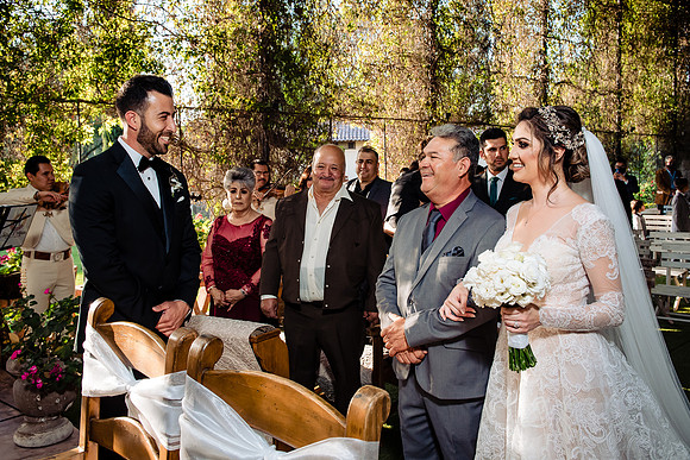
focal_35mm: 33
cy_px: 196
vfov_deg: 39.6
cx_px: 345
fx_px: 637
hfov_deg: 56.9
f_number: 7.1
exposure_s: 1/200
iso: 1000
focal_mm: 29
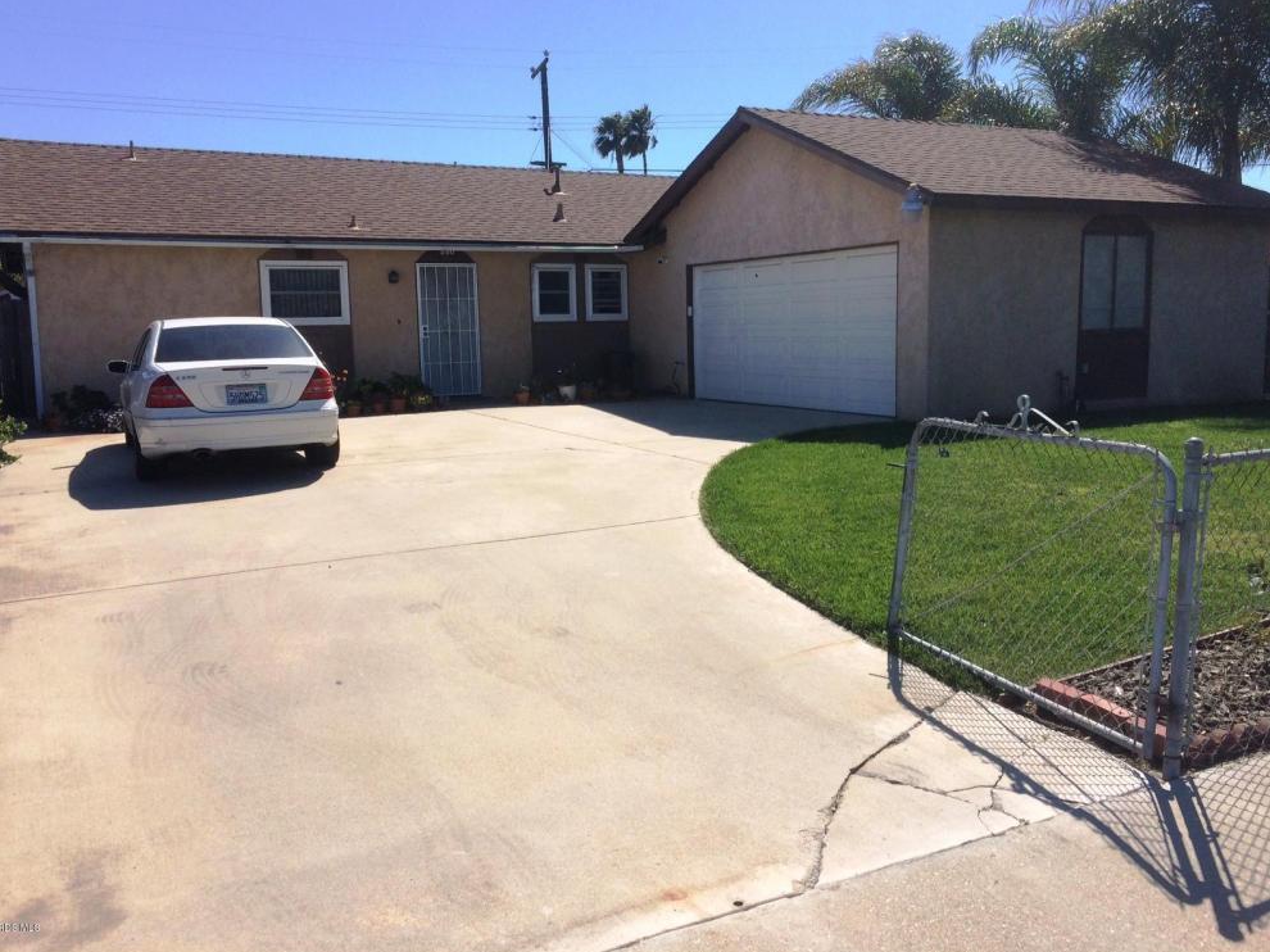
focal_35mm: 30
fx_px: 1100
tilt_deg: -7.0
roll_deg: +2.1
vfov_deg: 46.8
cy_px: 468
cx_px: 635
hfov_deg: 60.0
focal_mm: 4.15
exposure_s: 1/2933
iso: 32
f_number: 2.2
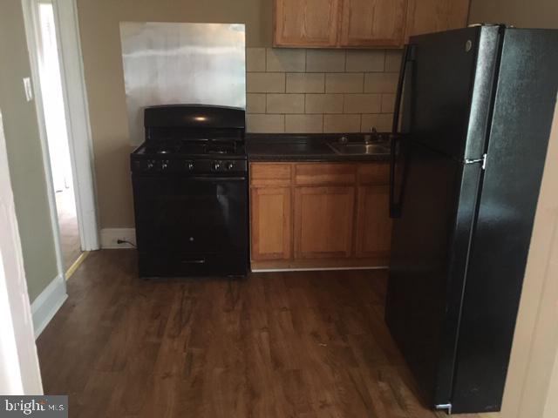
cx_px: 279
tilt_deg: -15.6
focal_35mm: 29
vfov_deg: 48.2
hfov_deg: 61.7
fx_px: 467
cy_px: 209
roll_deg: -1.4
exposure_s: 1/15
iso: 200
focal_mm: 4.15
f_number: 2.2
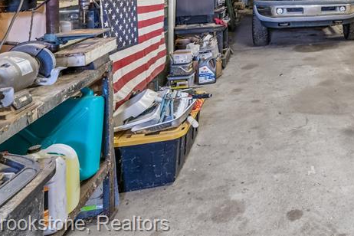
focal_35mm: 31
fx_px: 305
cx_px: 375
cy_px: -25
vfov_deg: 35.9
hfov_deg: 46.9
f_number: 13
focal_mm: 14
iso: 400
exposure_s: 1/2.5
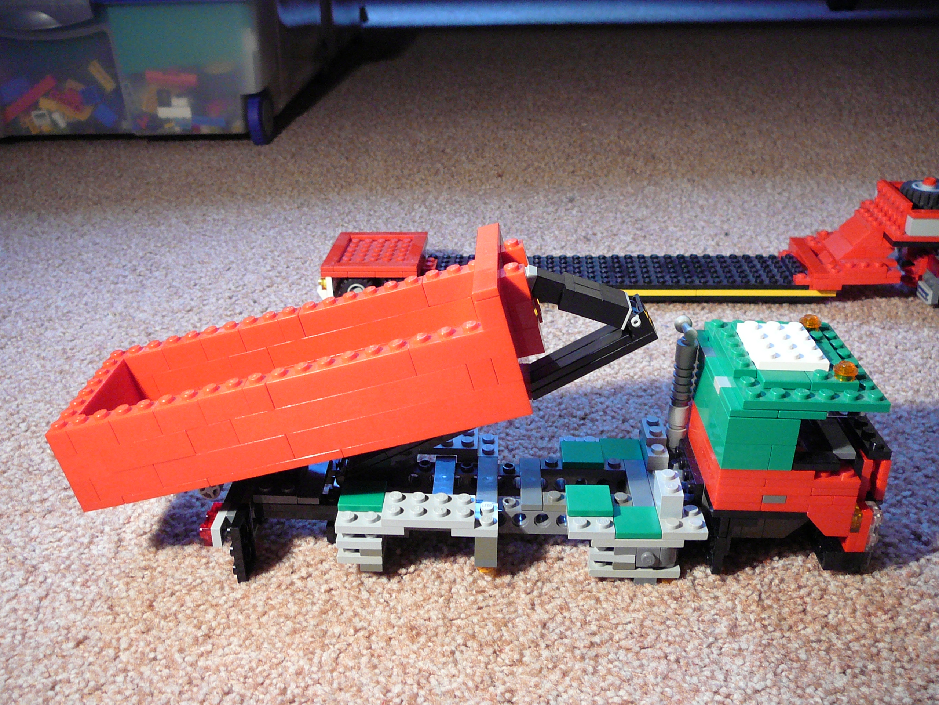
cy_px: 352
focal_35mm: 35
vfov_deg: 40.7
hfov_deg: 52.6
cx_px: 470
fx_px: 949
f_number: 2.8
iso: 200
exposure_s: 1/10
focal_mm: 5.2
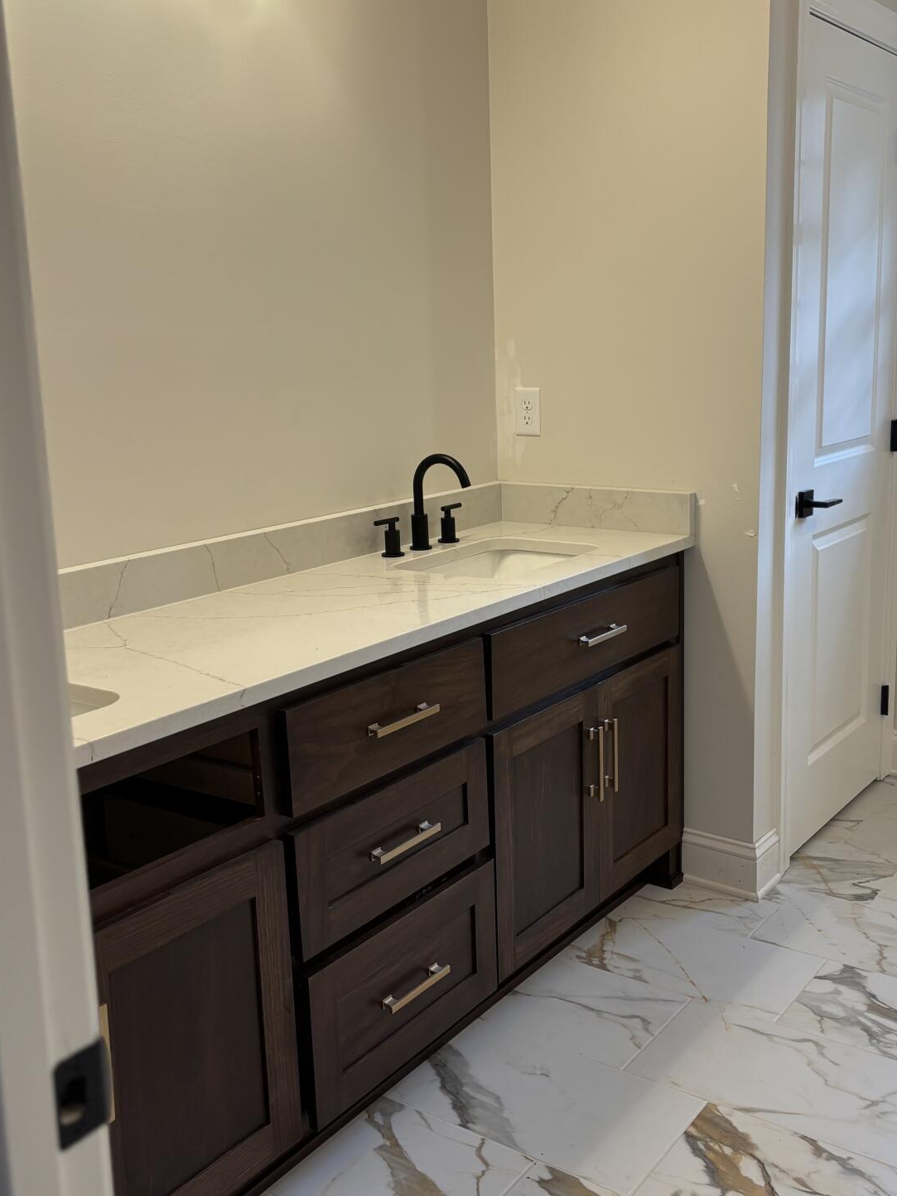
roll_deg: +1.1
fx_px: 1244
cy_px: 566
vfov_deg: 51.3
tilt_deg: -11.5
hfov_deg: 39.6
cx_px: 511
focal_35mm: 36
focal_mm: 5.96
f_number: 1.6
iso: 80
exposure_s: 1/120
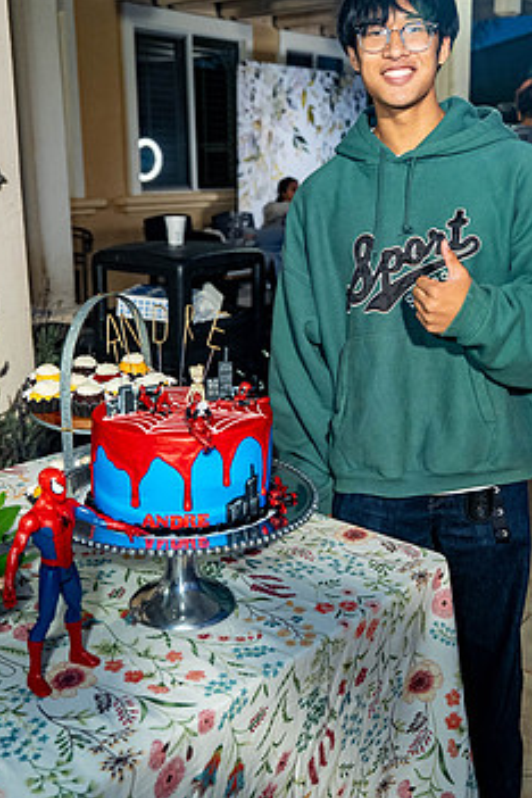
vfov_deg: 47.4
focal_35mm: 41
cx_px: 309
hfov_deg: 32.6
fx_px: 909
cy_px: 364
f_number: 3.5
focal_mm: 32
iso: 640
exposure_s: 1/160
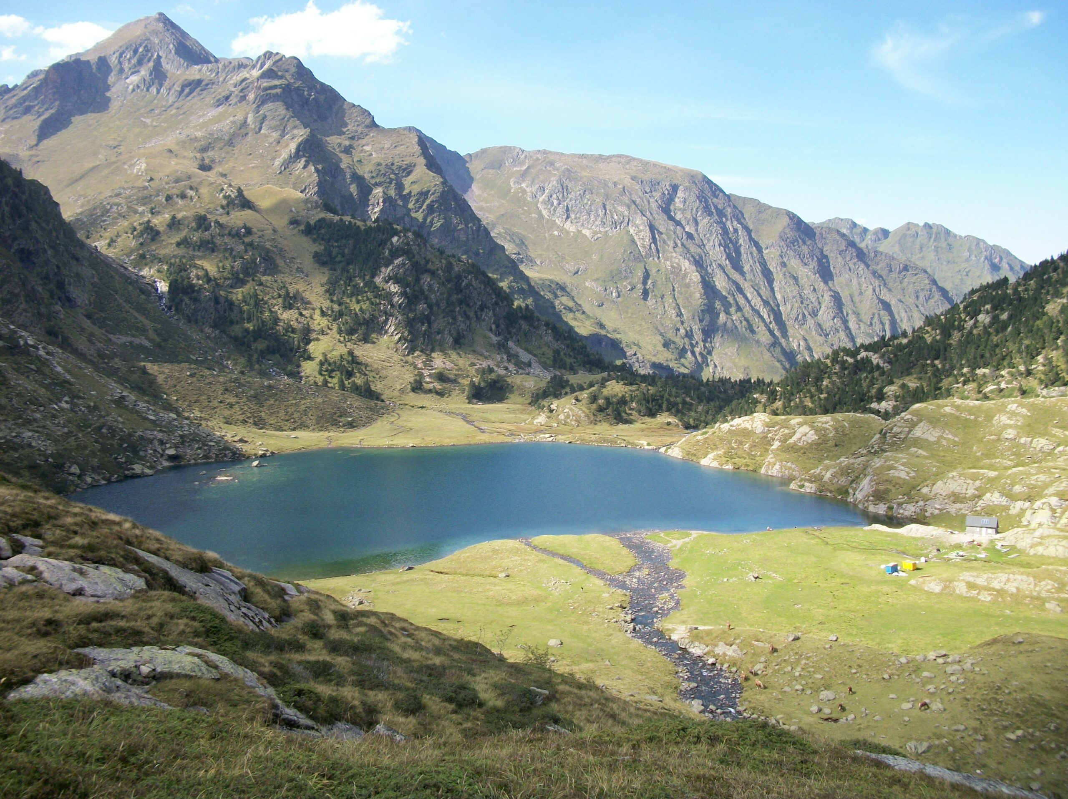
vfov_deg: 44.1
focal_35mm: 32
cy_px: 400
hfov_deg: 56.9
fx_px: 986
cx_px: 534
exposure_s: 1/80
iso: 80
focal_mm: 5.7
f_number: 8.8
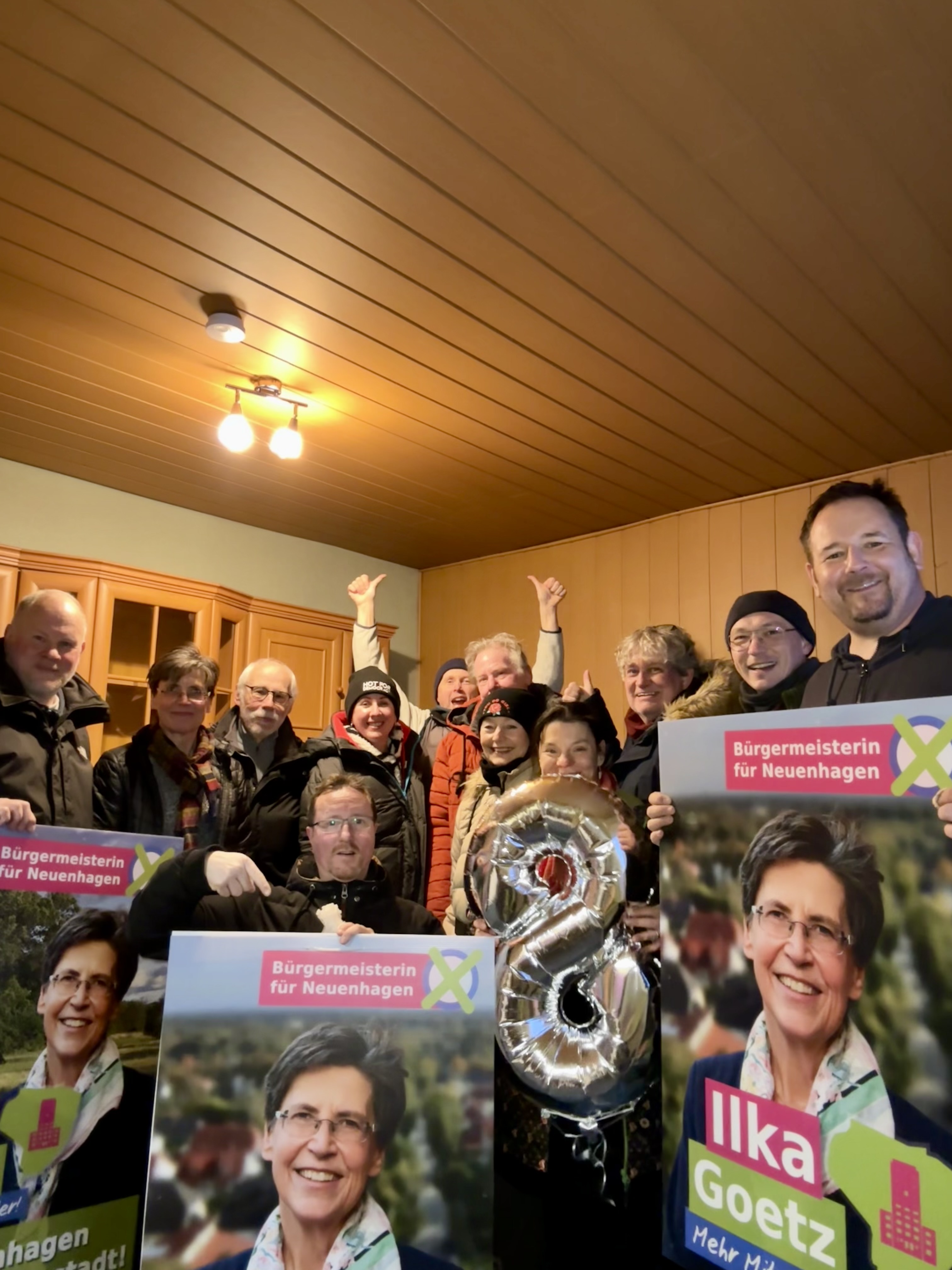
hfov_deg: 58.9
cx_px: 476
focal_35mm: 23
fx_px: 843
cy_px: 635
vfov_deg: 73.9
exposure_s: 1/26
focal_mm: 2.69
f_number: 1.9
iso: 640
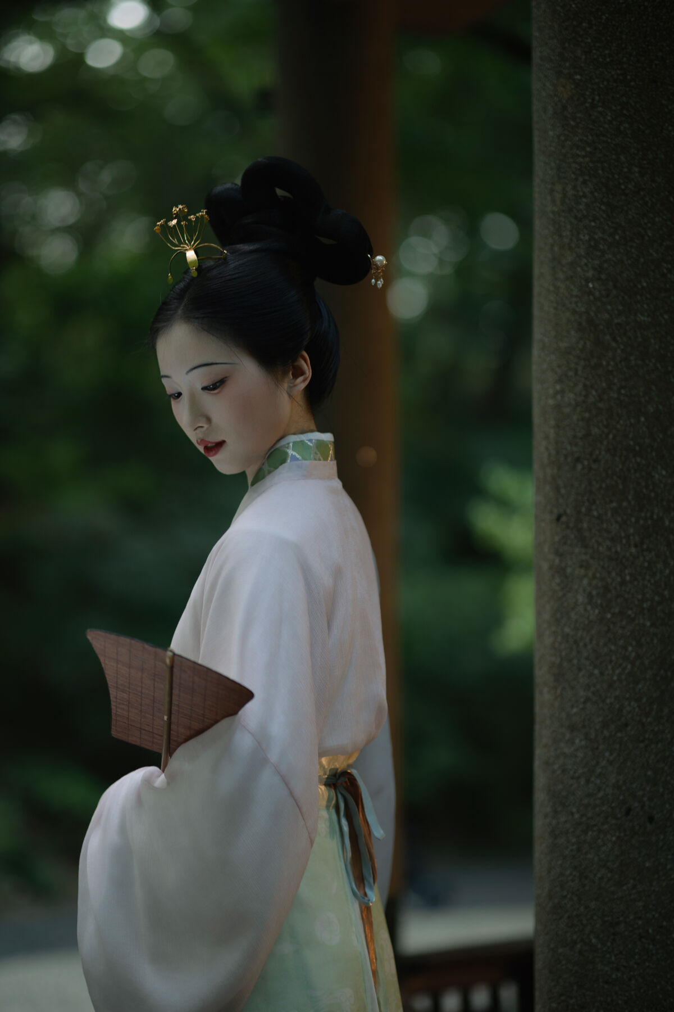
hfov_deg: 16.1
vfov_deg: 23.9
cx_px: 337
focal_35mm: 85
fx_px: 2387
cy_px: 506
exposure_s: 1/40
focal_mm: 85
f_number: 1.8
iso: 100
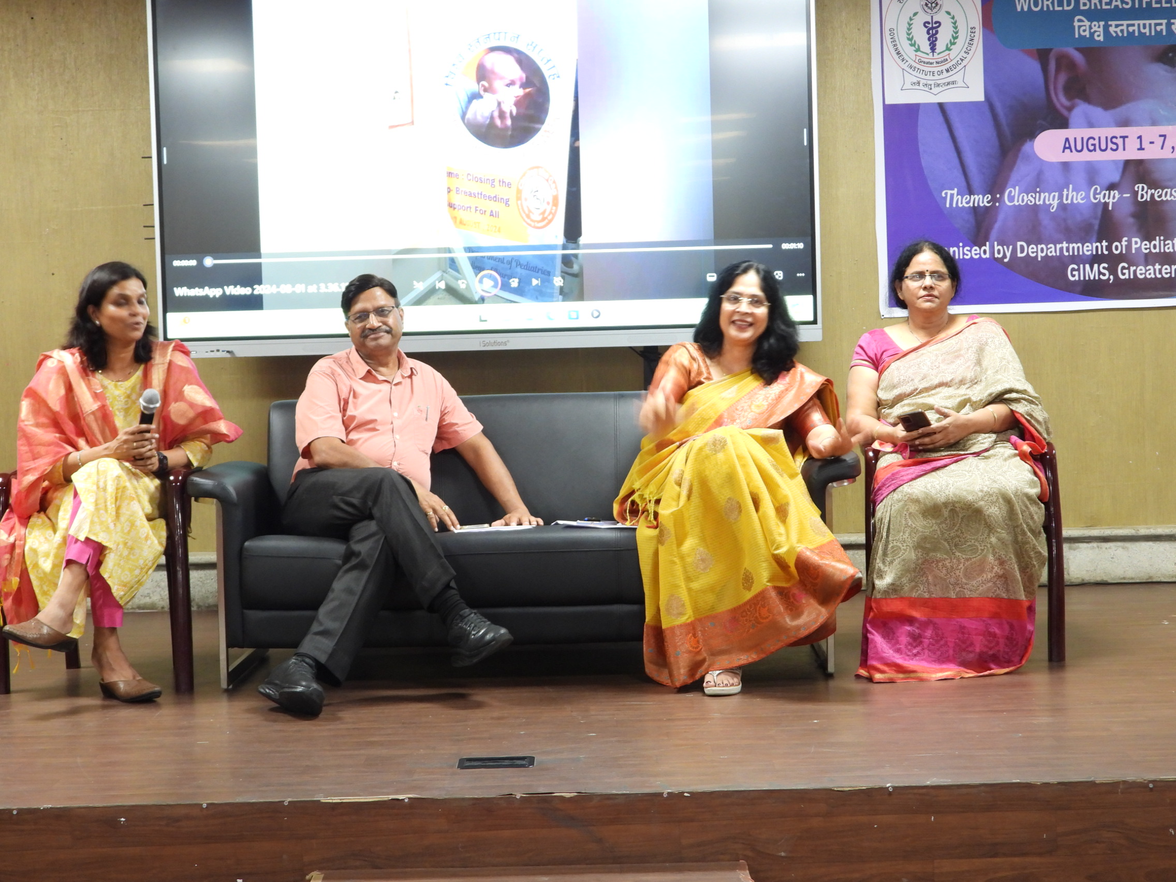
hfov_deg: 27.8
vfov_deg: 21.0
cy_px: 441
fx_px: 2378
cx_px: 588
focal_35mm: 70
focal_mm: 12.6
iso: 400
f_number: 3.5
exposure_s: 1/10
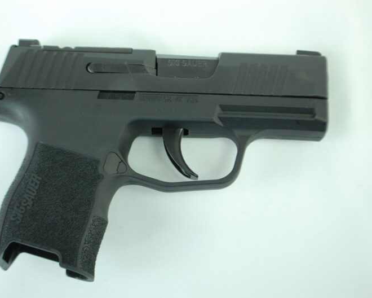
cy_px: 150
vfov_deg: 20.4
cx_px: 156
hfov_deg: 25.4
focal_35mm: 75
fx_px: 826
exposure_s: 1/25
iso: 800
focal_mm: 44
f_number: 5.3
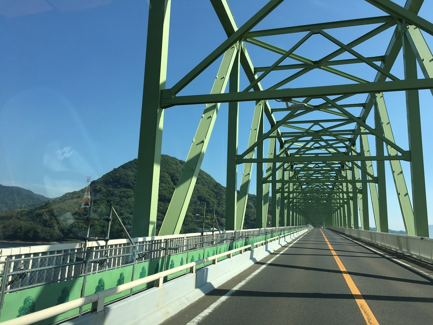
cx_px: 216
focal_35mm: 29
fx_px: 363
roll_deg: -2.1
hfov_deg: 61.7
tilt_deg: +14.3
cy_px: 162
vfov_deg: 48.2
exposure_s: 1/1479
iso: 25
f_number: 2.2
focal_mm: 4.15
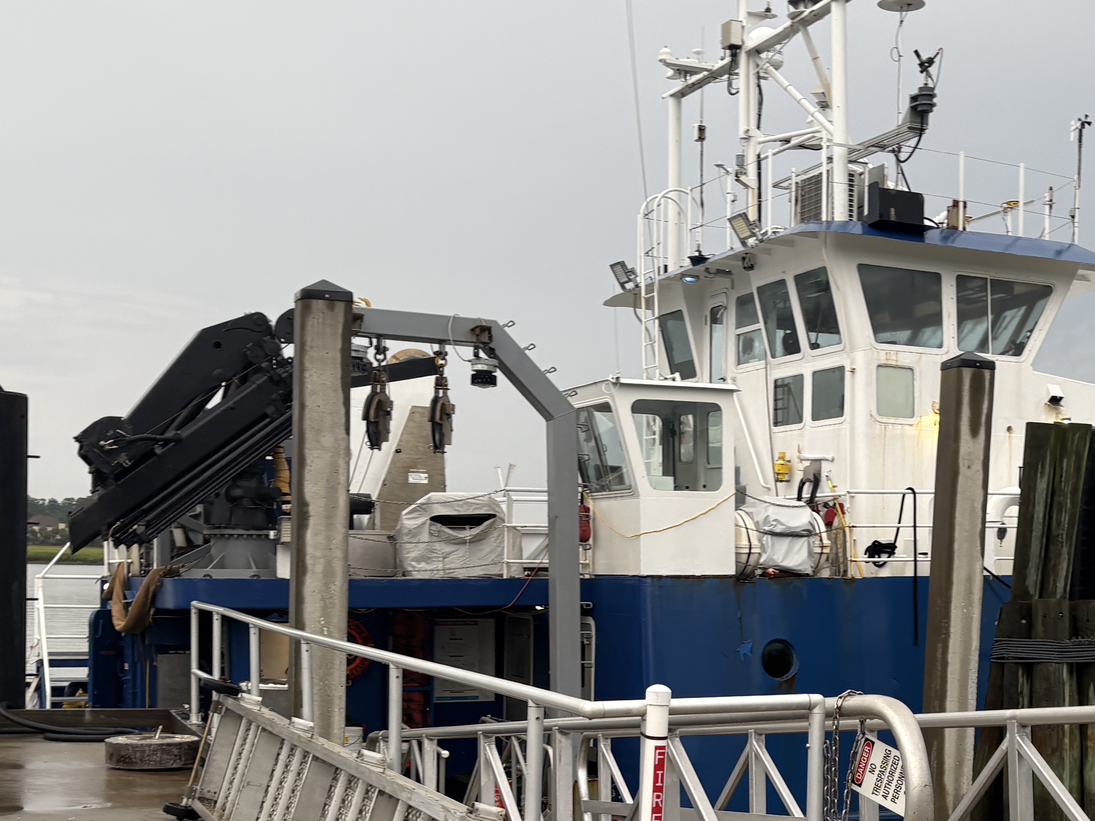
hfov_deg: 33.7
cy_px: 658
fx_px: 1771
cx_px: 802
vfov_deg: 25.6
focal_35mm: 56
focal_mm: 5.96
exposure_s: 1/121
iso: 40
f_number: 1.6
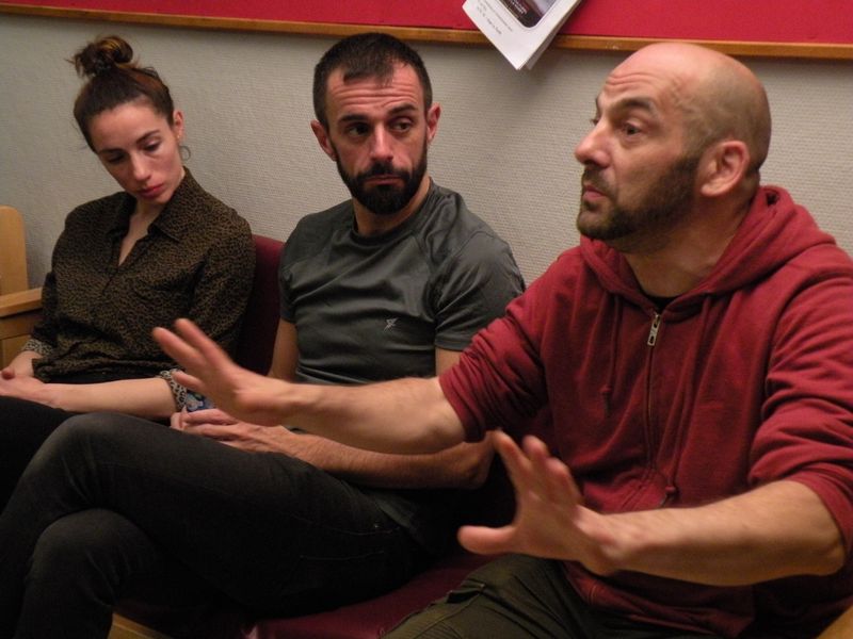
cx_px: 426
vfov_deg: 26.1
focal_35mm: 56
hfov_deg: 34.3
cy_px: 320
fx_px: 1380
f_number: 3.5
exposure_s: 1/60
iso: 400
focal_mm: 9.8
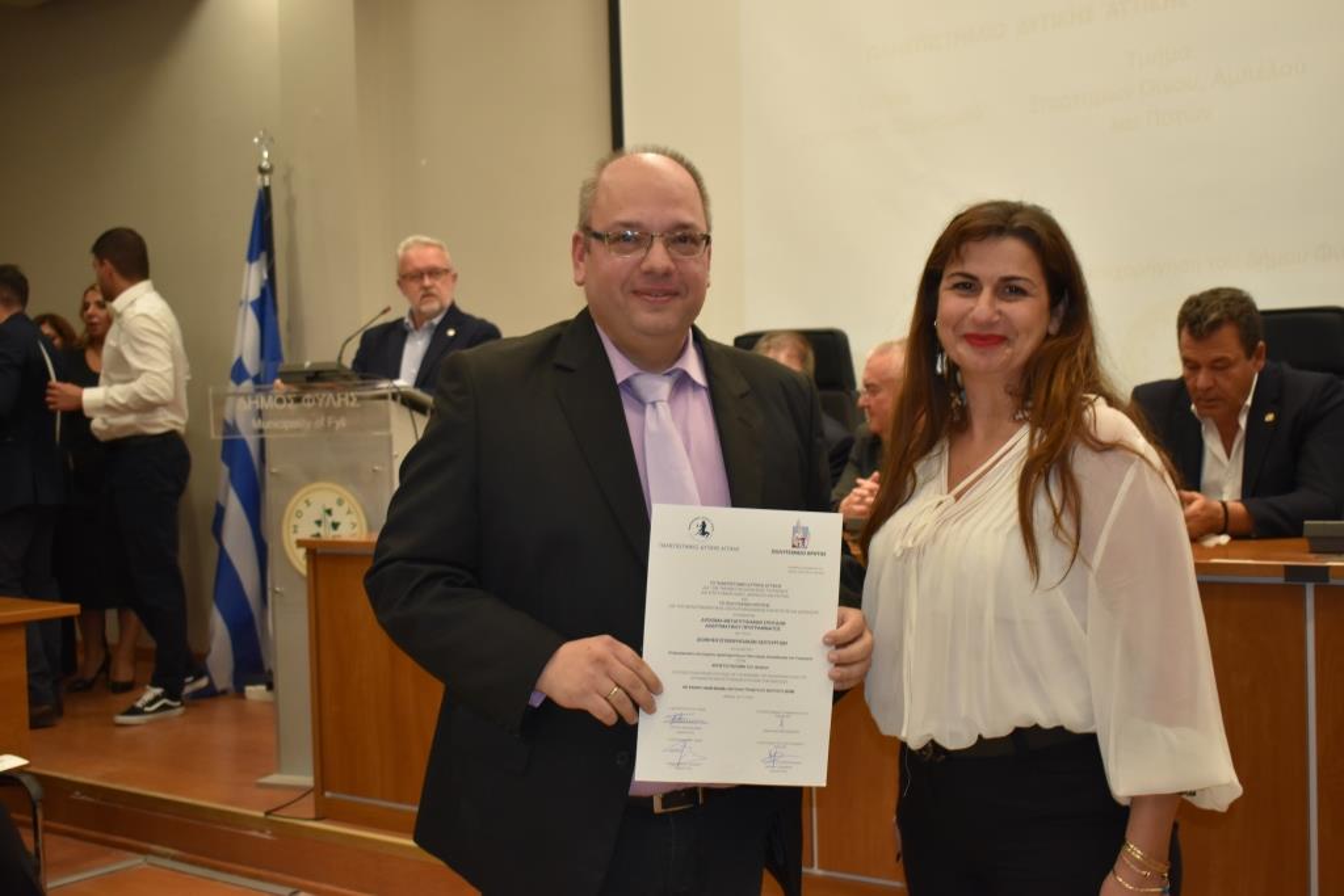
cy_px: 448
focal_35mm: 42
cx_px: 672
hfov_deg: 46.4
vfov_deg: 31.9
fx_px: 1568
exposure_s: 1/125
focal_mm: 28
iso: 800
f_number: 4.2
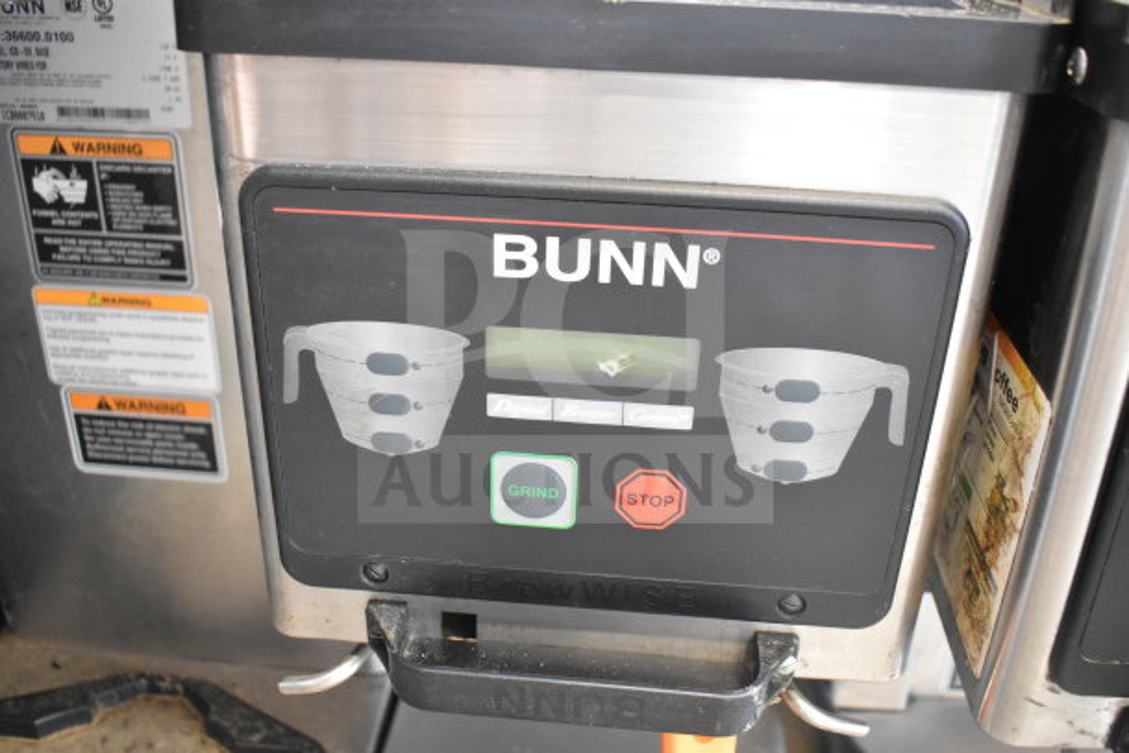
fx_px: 1035
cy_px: 376
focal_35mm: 33
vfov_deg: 40.0
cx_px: 564
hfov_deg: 57.2
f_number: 3.8
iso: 4000
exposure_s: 1/30
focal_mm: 22
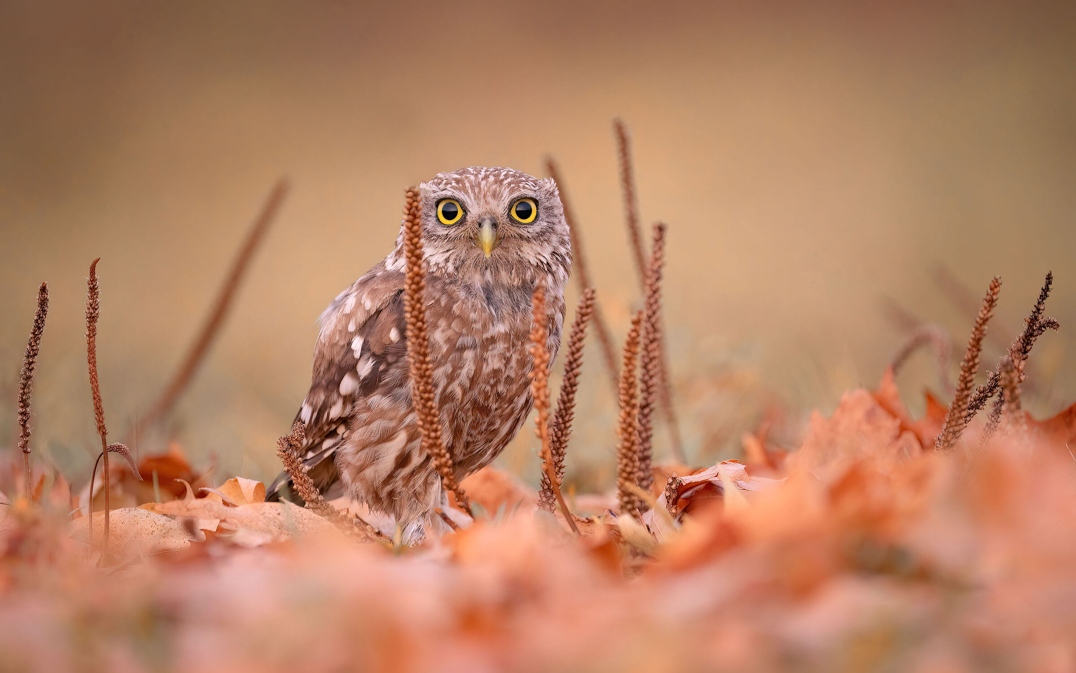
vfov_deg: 2.1
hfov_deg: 3.4
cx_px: 539
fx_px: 17975
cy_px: 354
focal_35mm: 613
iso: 2500
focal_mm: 600
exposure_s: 1/100
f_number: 6.3
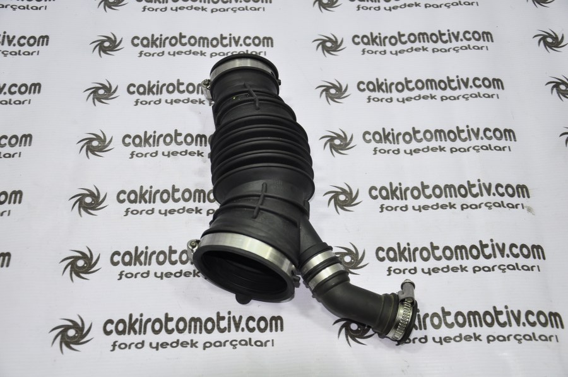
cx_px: 284
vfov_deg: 25.7
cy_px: 188
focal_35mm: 52
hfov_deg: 37.9
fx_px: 827
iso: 200
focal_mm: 35
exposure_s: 1/40
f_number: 4.5
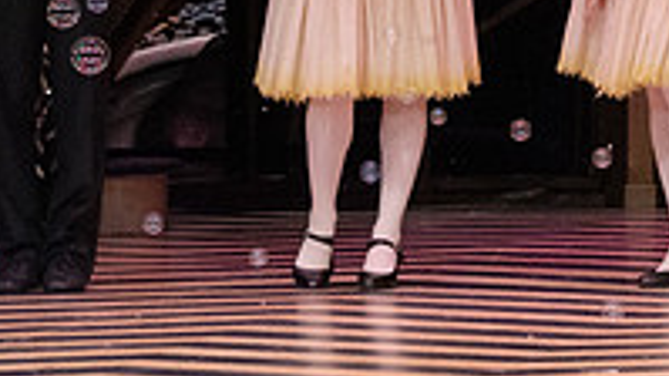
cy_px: 12
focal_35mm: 612
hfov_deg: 3.5
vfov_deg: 2.0
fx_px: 10858
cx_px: 642
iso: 12800
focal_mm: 200
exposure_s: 1/400
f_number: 16
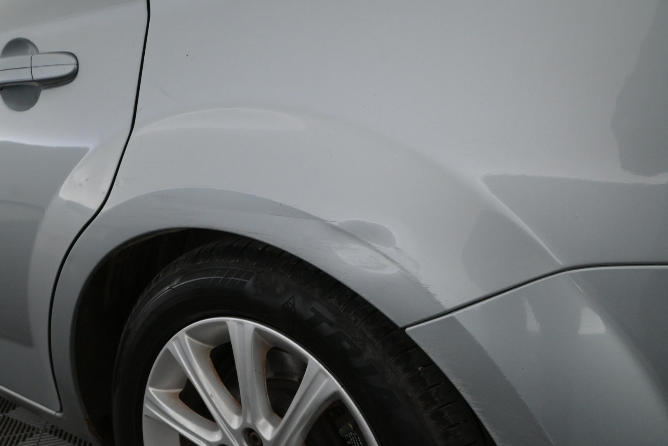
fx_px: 571
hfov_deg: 60.7
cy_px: 223
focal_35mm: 31
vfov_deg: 42.6
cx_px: 334
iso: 2500
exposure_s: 1/125
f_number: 5.6
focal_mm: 20.5
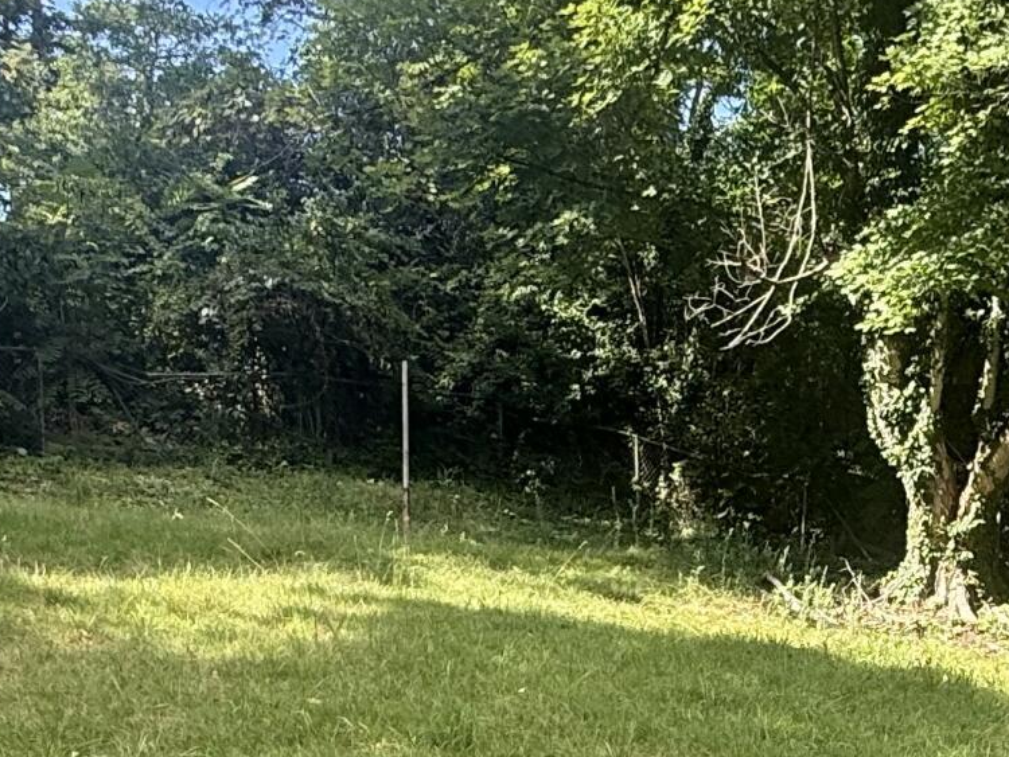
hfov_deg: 32.9
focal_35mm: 56
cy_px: 742
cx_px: 879
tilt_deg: -3.5
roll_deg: +0.6
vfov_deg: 25.0
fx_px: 1633
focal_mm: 2.22
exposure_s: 1/223
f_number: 2.2
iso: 50
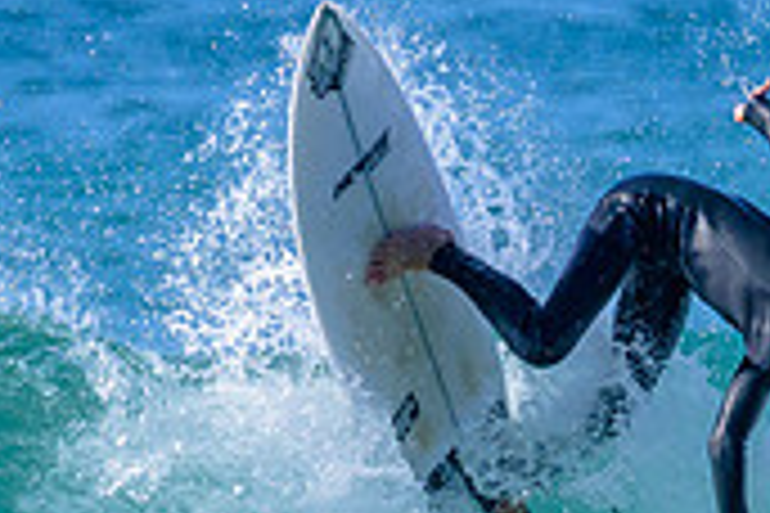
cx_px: 824
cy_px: 668
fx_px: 46432
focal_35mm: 2171
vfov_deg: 0.6
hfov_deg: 1.0
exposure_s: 1/2000
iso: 800
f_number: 11
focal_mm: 640
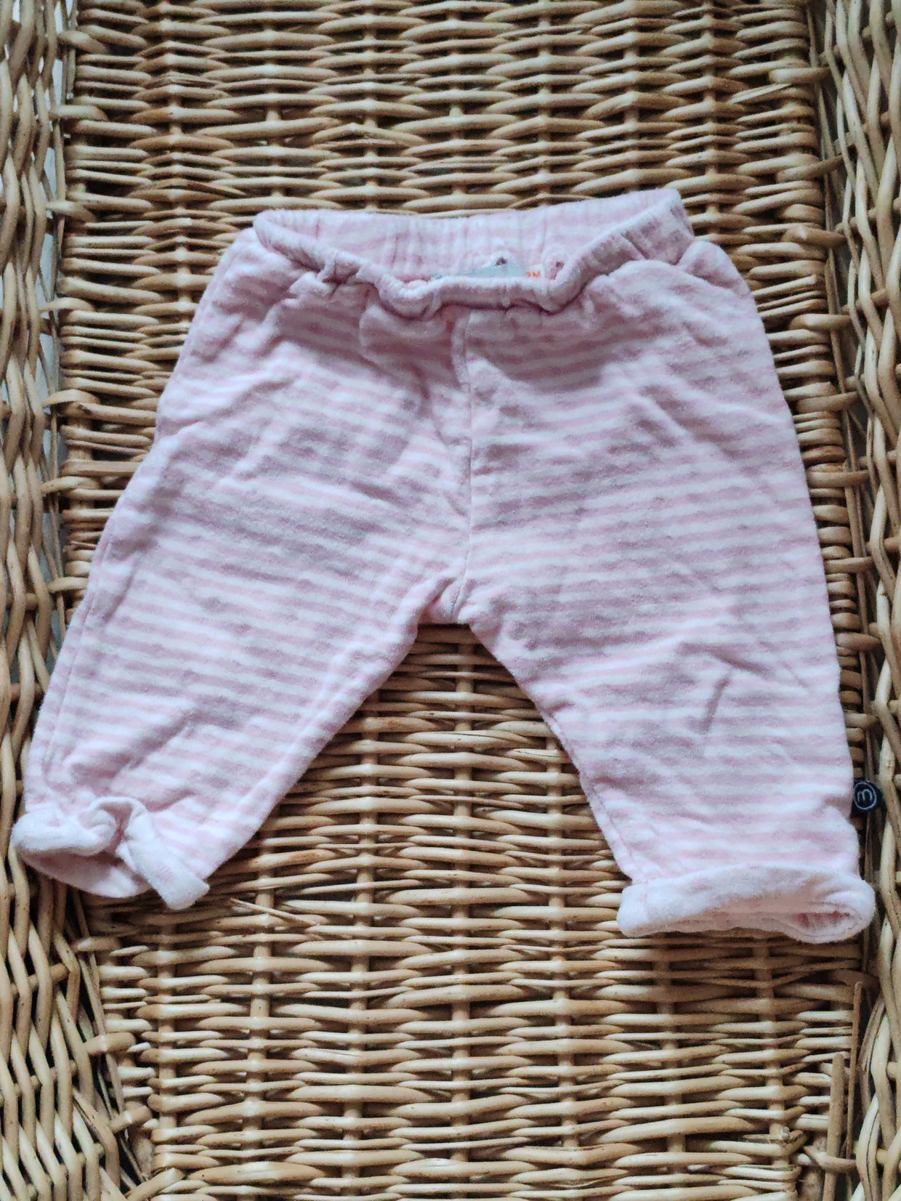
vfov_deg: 35.5
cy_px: 600
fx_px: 1874
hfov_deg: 27.0
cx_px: 450
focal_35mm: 54
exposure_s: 1/100
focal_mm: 6.12
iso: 3200
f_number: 1.9
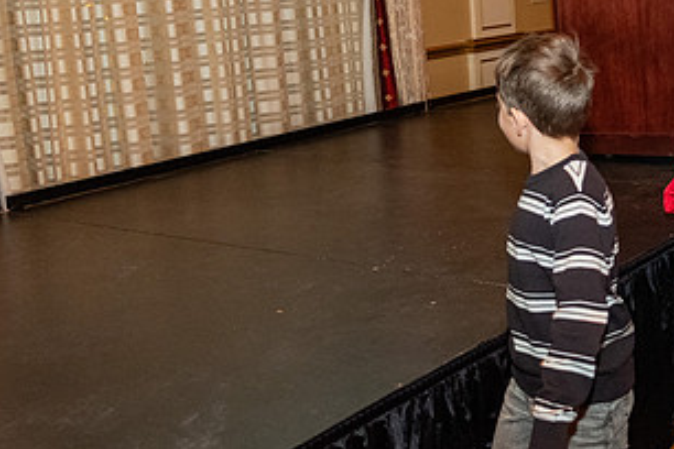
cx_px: 566
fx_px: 992
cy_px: 122
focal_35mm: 53
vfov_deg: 25.3
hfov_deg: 35.9
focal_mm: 18.8
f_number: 2.8
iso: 2500
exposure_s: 1/125
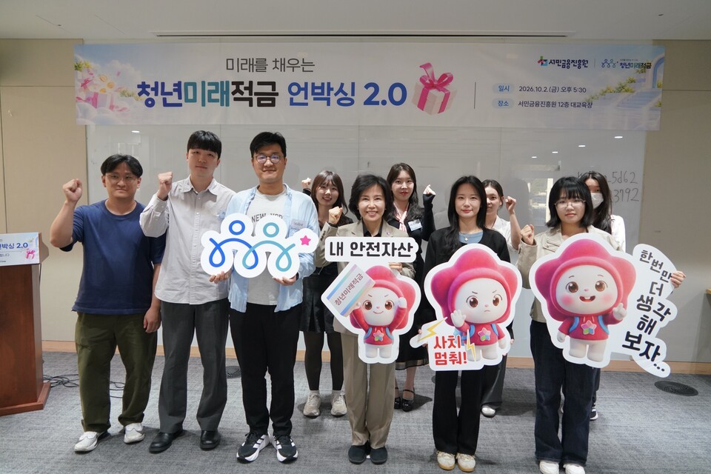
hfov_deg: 73.7
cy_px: 237
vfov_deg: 53.1
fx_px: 474
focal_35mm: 24
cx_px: 356
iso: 1600
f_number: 4
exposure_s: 1/160
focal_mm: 24
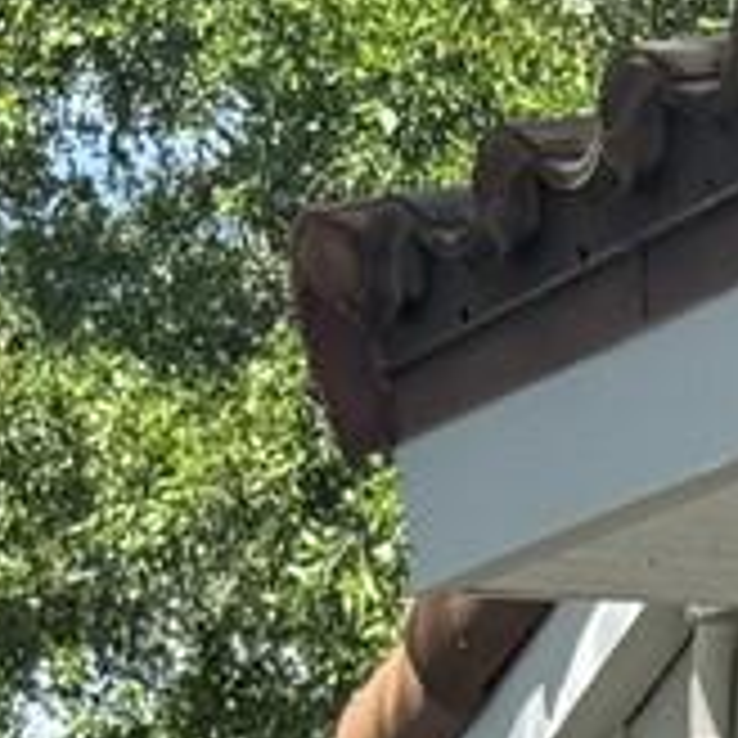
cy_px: 1944
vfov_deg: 7.7
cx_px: 2160
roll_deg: -0.6
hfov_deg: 7.5
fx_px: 4993
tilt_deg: -5.1
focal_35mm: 207
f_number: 1.78
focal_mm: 6.76
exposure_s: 1/1689
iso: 80
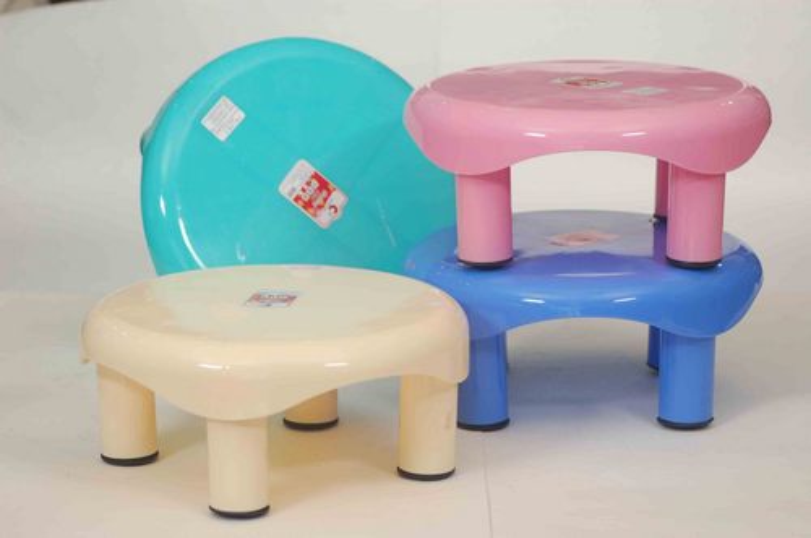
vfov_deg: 11.4
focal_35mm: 120
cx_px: 406
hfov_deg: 17.1
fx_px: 2700
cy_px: 269
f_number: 4.2
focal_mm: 80
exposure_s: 1/60
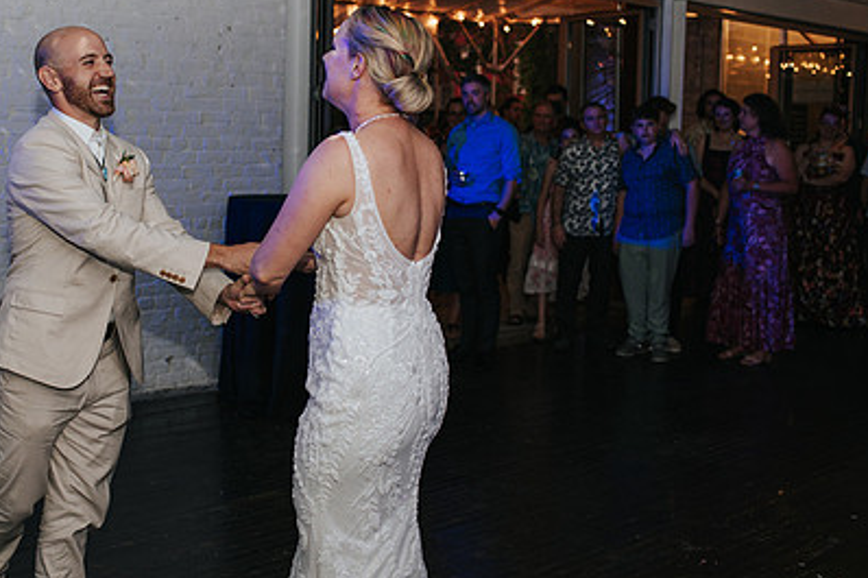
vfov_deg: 26.5
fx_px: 1229
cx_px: 277
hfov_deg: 38.4
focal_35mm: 51
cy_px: 270
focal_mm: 35
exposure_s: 1/200
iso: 1000
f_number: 2.8
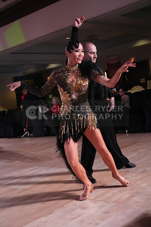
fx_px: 289
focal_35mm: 46
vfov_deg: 42.7
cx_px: 76
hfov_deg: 29.3
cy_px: 114
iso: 8000
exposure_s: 1/400
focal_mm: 46
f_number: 5.6
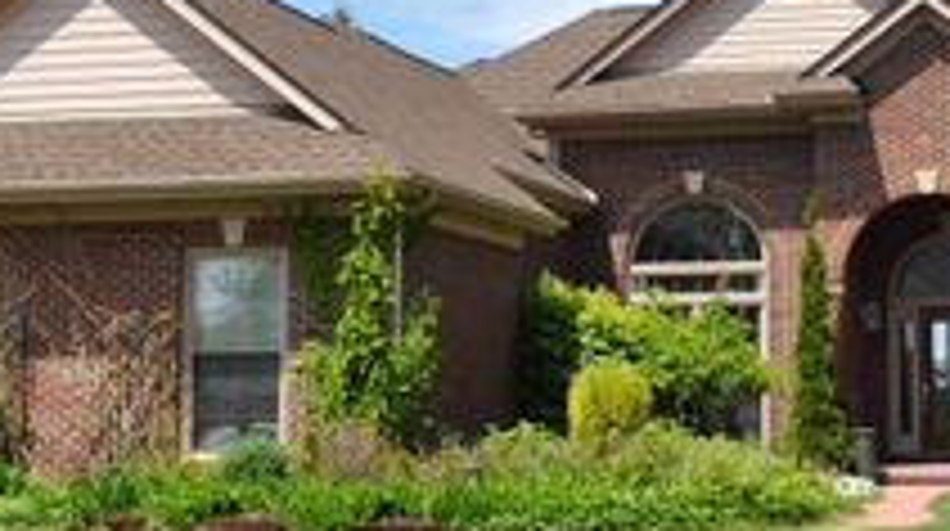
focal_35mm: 82
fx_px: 2063
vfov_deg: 14.7
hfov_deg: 25.6
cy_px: 180
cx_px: 738
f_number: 9
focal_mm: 22
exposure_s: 1/320
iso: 200
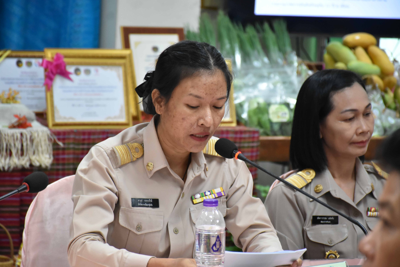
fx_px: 2166
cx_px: 200
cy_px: 134
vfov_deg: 7.0
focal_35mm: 195
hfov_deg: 10.5
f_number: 5.6
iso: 3200
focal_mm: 130
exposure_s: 1/100
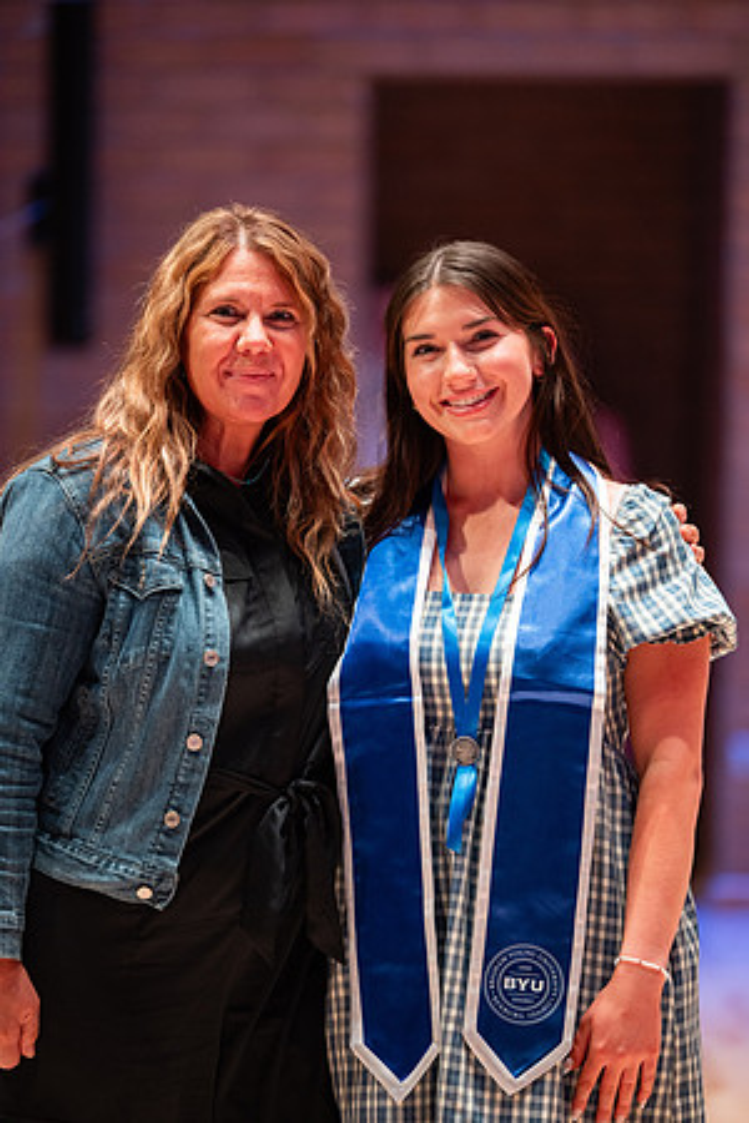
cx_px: 374
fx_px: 5773
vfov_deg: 11.1
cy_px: 562
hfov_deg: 7.4
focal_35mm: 185
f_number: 2.8
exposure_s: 1/200
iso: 1000
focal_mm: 185
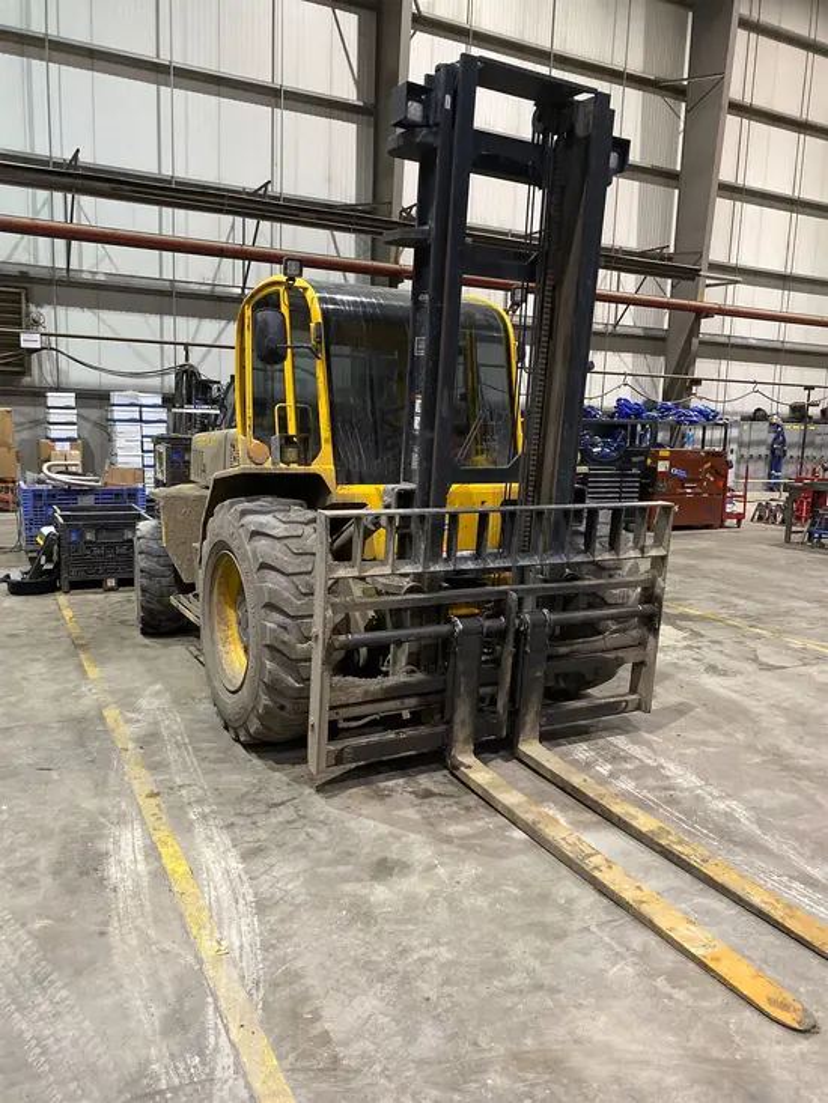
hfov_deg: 53.1
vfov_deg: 67.3
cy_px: 552
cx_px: 414
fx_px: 829
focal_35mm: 26
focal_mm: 4.25
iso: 400
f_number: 1.8
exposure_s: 1/60
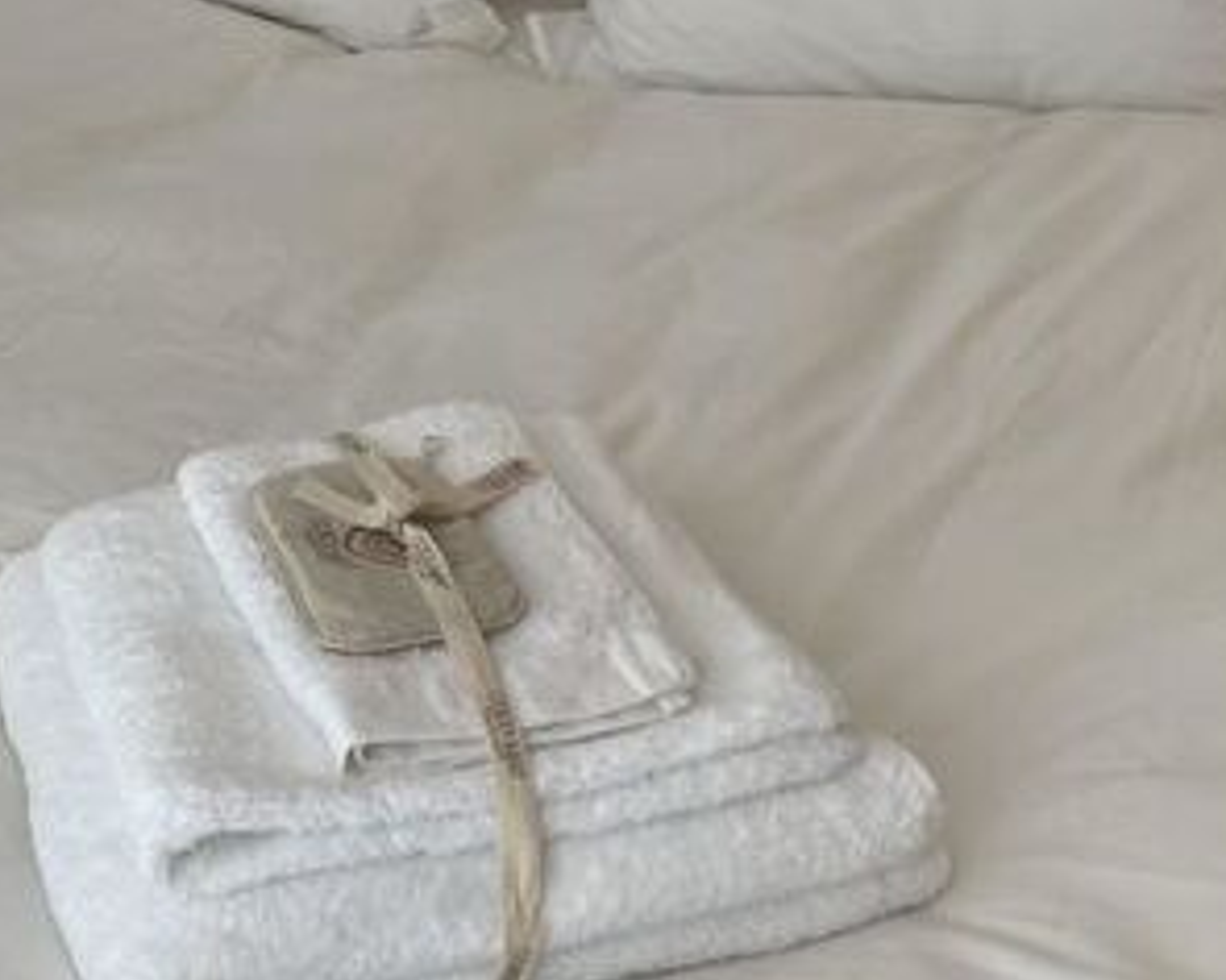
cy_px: 116
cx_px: 189
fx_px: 2250
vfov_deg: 24.0
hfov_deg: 29.6
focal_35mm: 62
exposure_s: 1/252
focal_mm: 4.2
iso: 32
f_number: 1.6
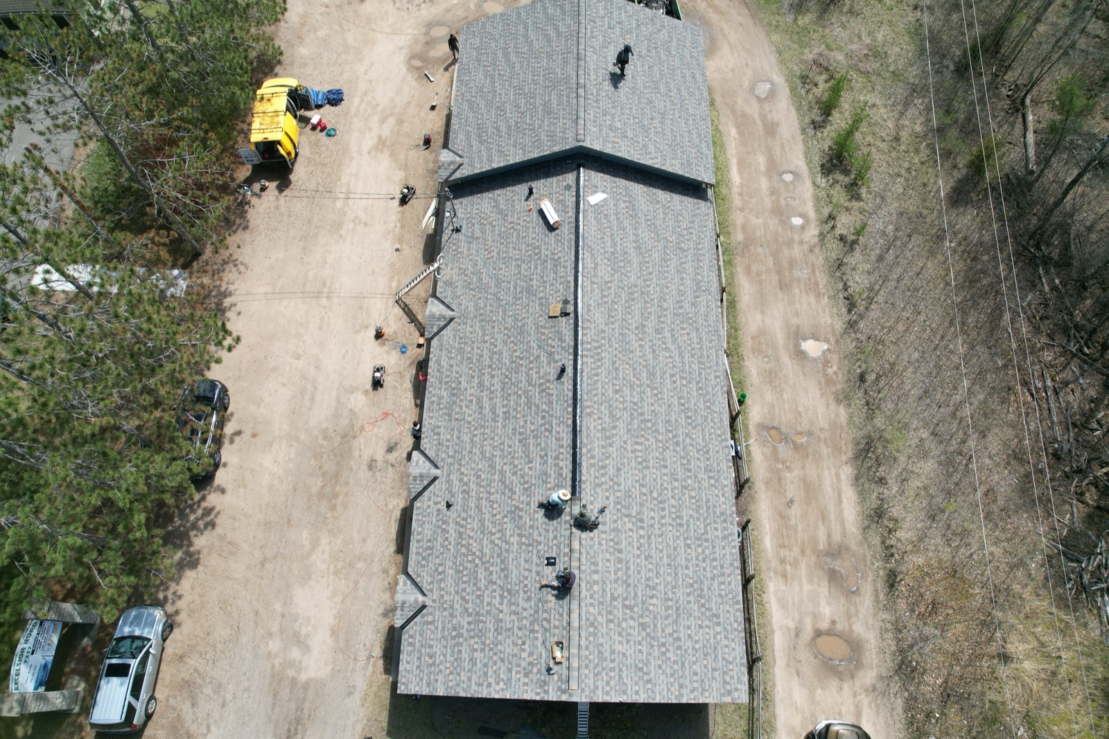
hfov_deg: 78.6
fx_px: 678
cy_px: 370
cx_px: 554
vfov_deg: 57.2
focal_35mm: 22
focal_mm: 8.38
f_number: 2.8
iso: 100
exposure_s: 1/1250
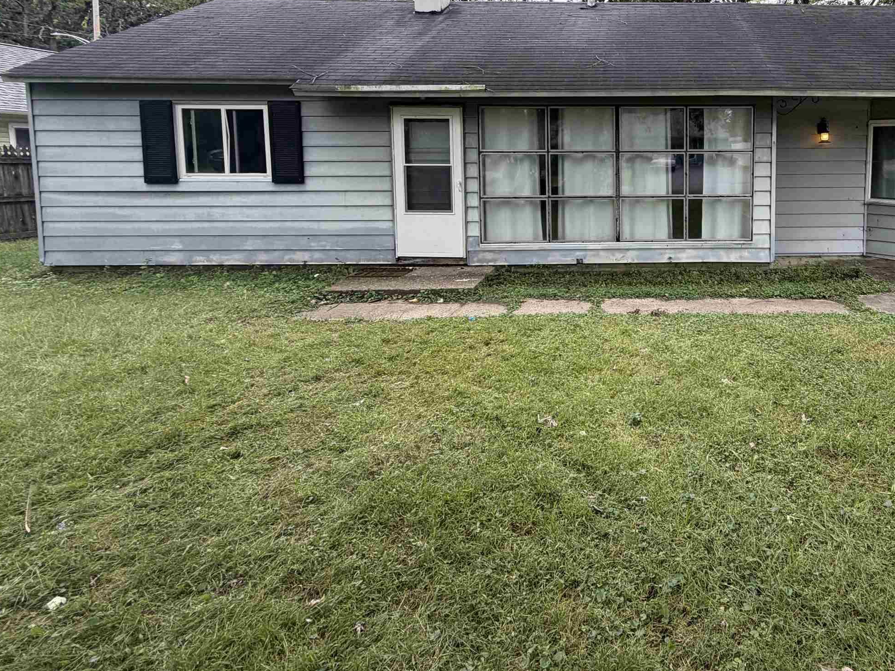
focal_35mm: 22
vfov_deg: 59.0
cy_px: 200
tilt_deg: -6.4
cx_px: 661
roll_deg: -0.1
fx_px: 569
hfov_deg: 71.6
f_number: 2.2
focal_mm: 2.22
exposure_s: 1/121
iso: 64
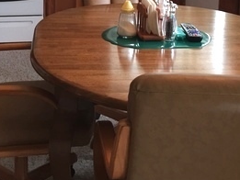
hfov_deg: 27.2
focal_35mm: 71
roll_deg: -1.3
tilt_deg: -9.6
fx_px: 492
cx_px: 75
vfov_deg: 19.8
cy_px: -23
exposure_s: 1/30
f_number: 2.2
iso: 100
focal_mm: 4.15
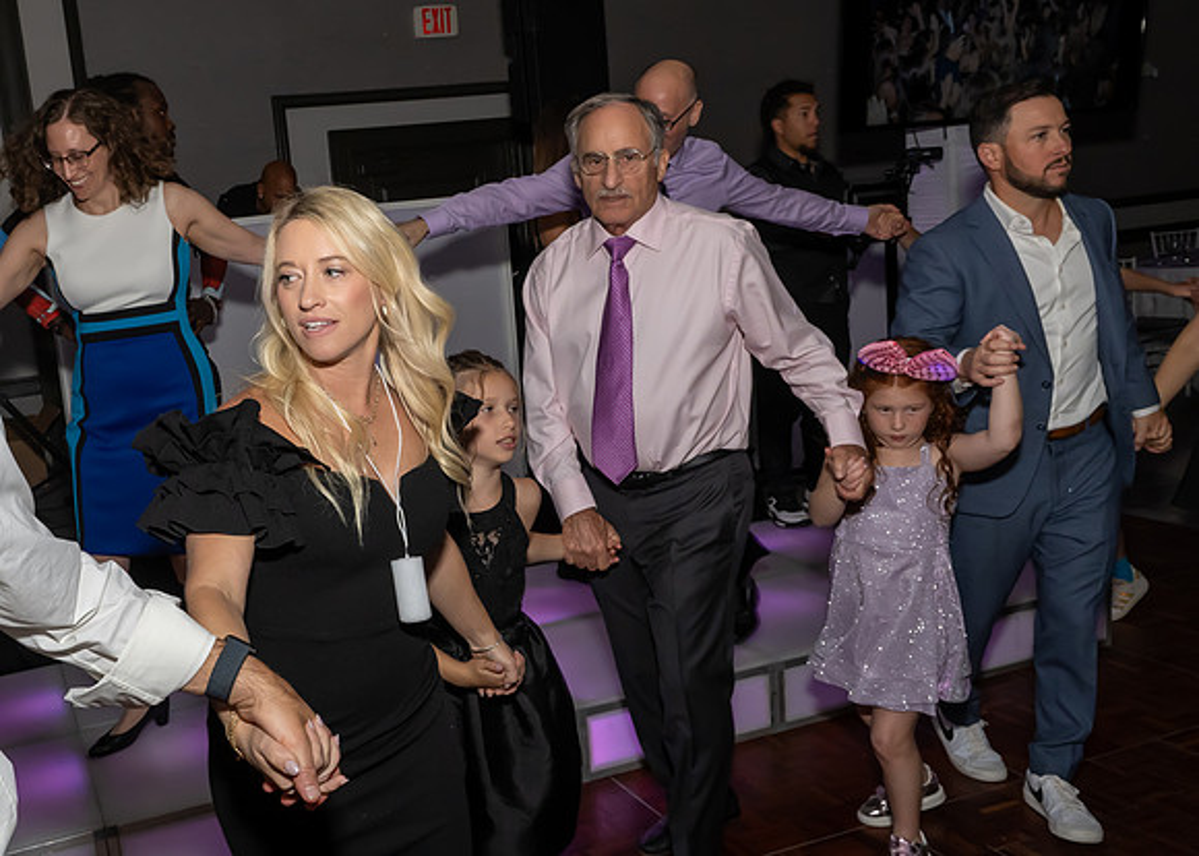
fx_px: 1142
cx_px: 376
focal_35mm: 34
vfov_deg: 41.1
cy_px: 433
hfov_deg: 54.0
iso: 1000
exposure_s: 1/250
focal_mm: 17
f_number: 8
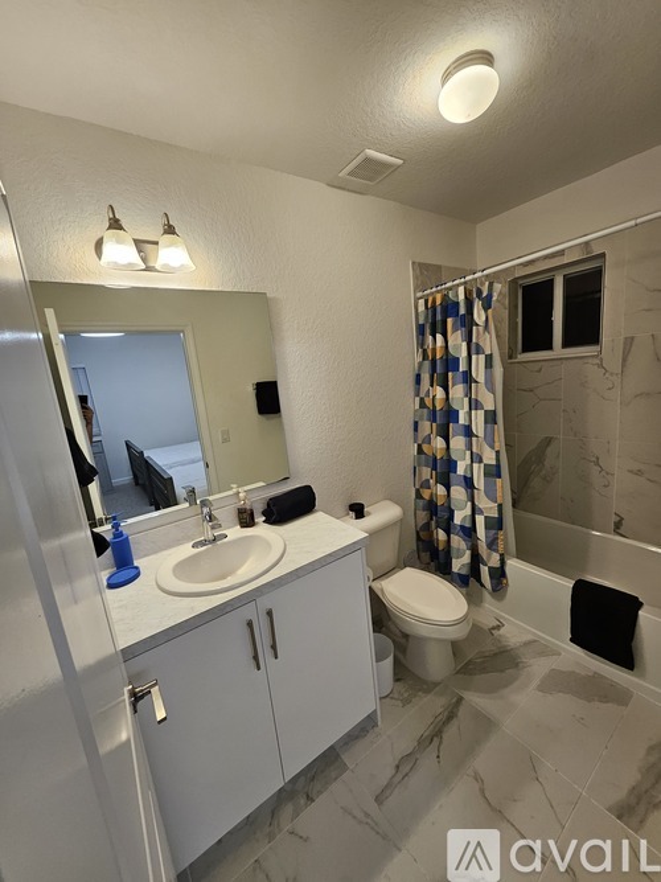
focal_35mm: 13
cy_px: 441
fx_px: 331
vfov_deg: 106.2
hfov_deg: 89.9
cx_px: 330
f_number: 2.2
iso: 100
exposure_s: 1/60
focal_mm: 1.74
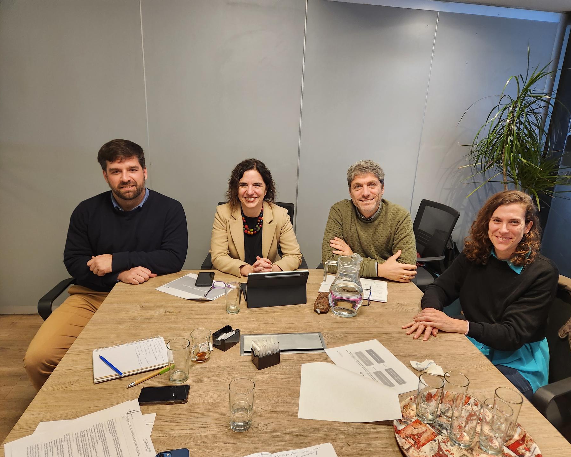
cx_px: 303
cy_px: 229
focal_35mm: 24
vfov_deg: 58.8
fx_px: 406
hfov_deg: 70.2
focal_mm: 5.4
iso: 320
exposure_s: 1/100
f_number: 1.8
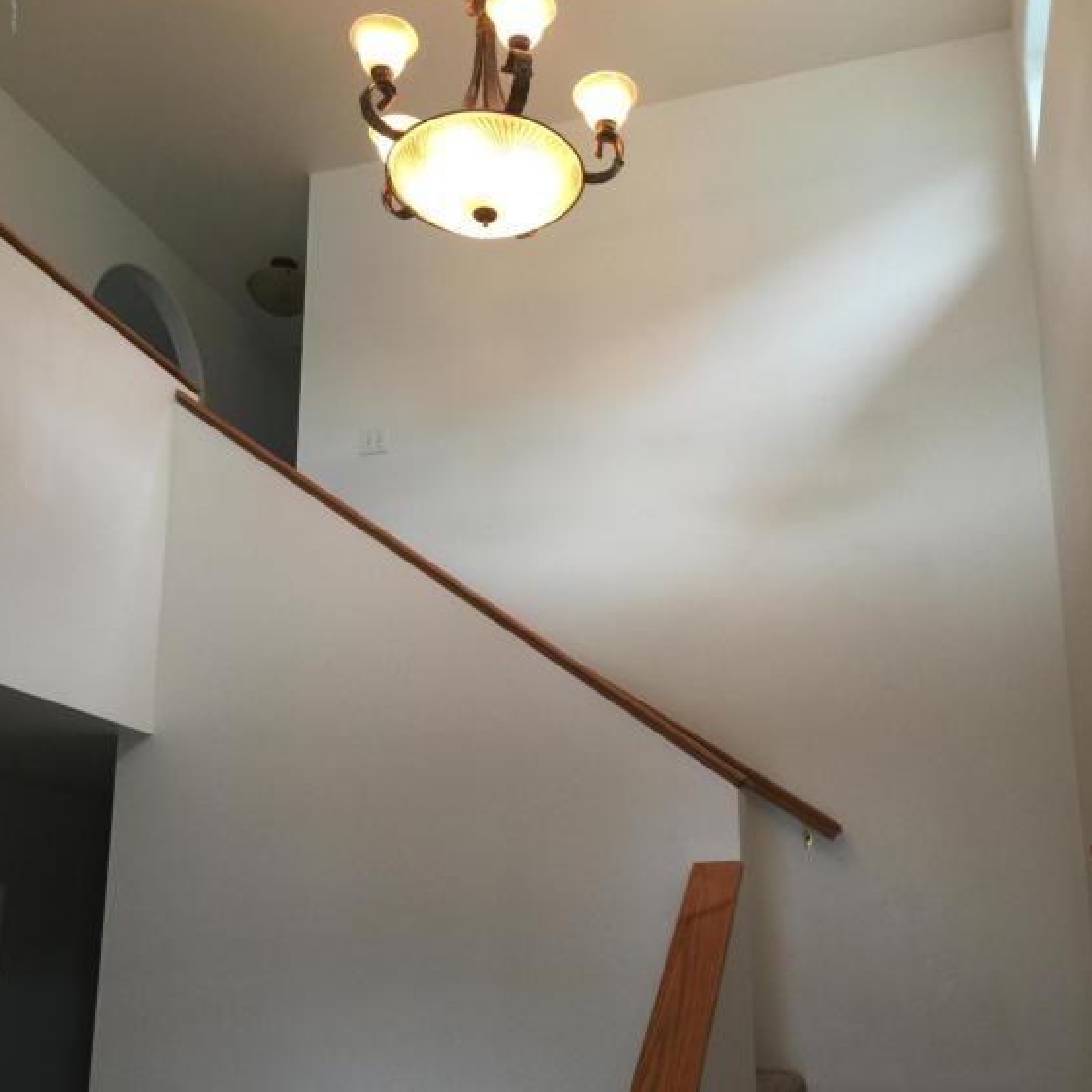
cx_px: 538
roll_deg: -0.5
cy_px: 721
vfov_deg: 46.5
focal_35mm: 35
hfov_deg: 47.2
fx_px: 1249
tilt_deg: +13.2
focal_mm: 4.15
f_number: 2.2
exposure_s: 1/30
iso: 32
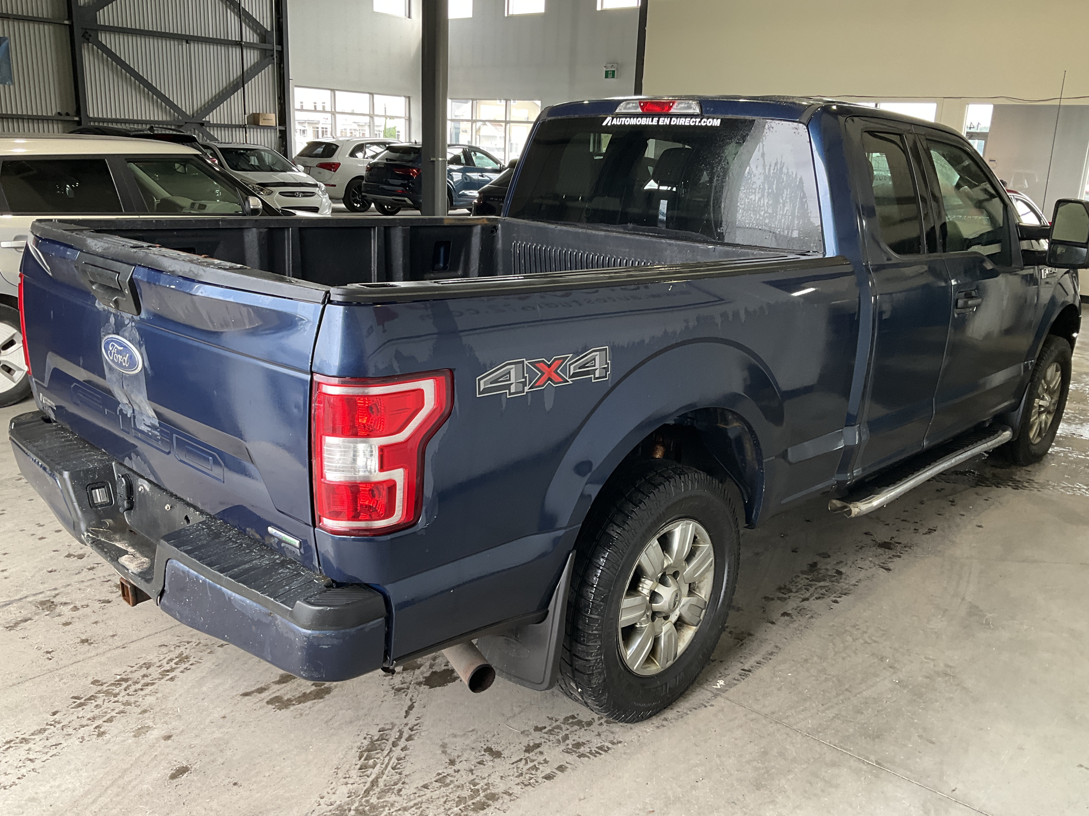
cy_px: 408
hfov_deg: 60.0
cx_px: 553
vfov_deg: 46.8
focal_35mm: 30
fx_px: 944
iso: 64
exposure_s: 1/122
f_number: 1.8
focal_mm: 3
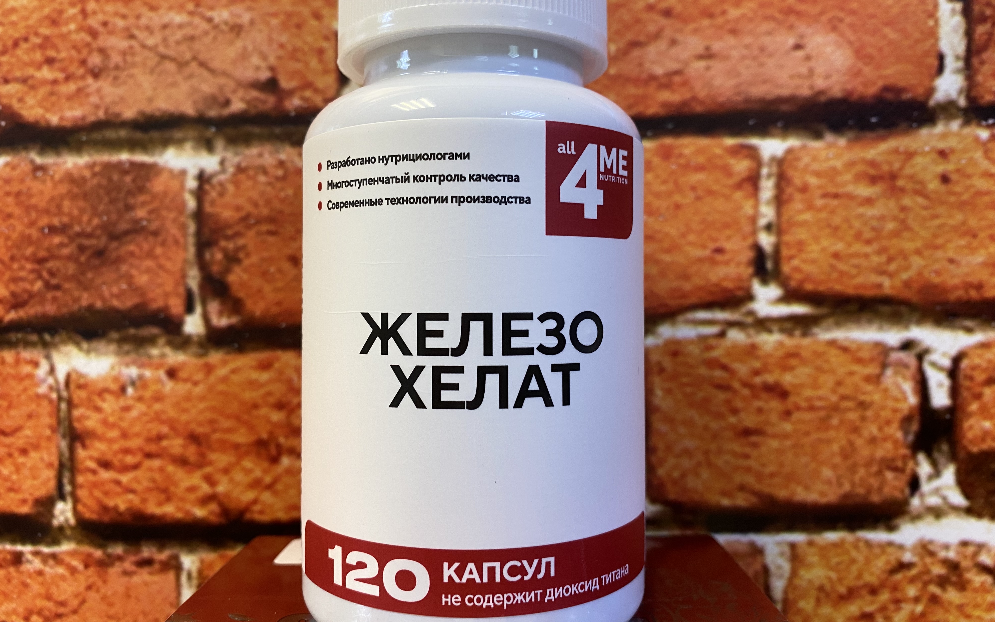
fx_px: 759
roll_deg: +0.0
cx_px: 496
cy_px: 301
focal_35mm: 28
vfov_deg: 44.5
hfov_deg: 66.5
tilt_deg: -0.9
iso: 80
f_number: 1.8
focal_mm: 4.25
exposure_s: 1/50
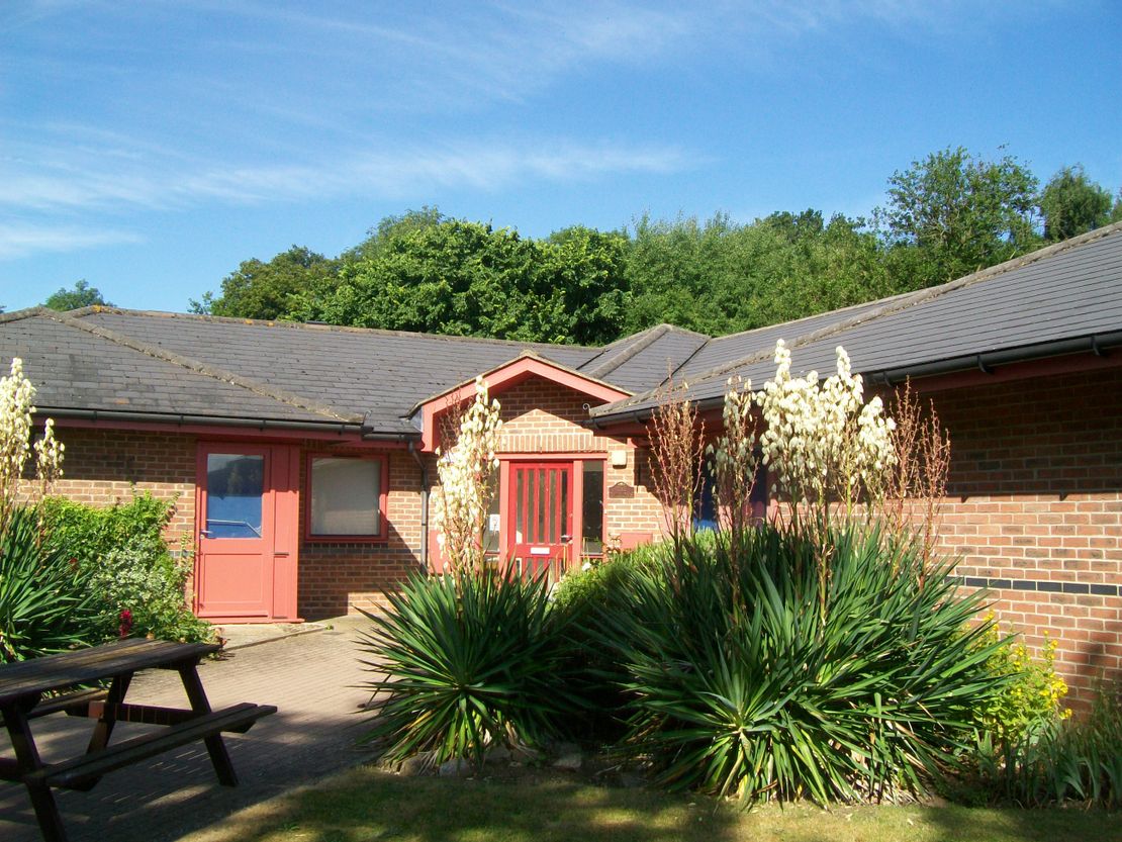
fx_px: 1102
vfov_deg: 41.8
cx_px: 561
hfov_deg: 53.9
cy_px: 421
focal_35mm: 34
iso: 64
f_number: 4.9
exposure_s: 1/250
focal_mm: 6.1
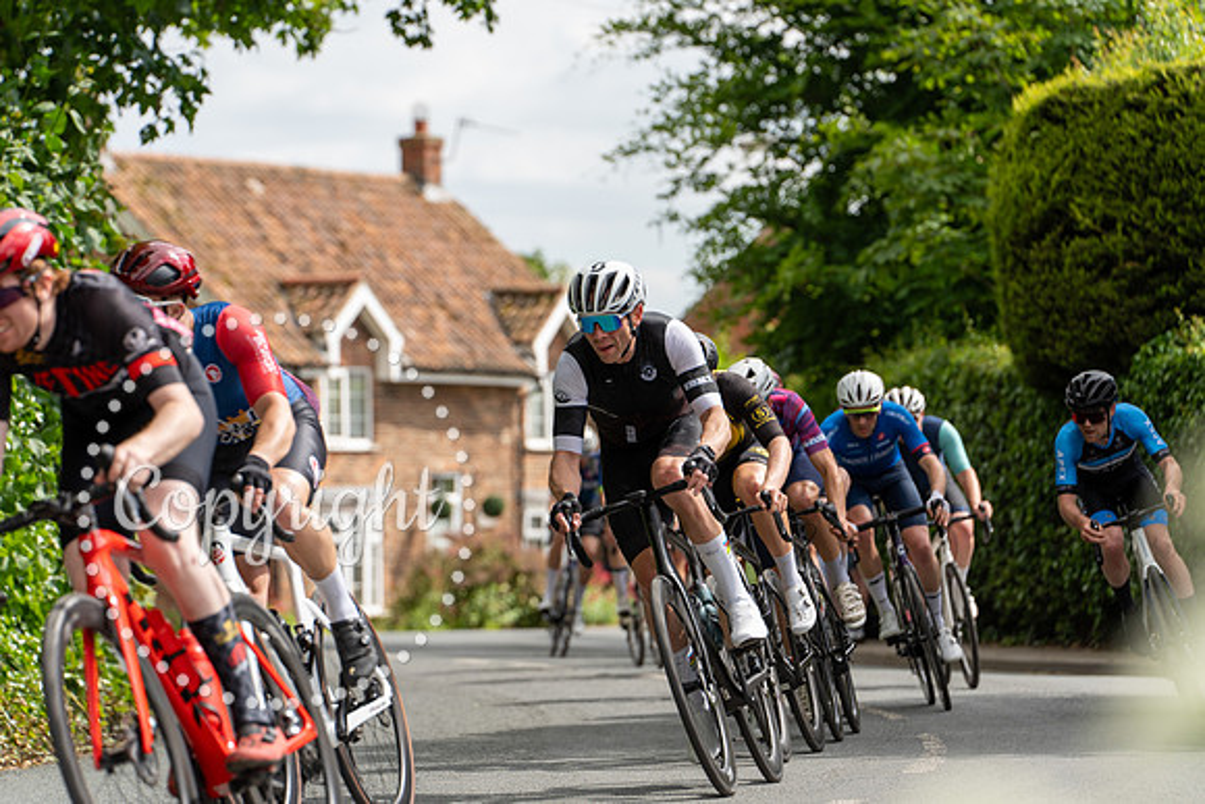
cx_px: 602
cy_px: 402
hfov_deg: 12.6
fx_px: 5457
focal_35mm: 163
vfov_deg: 8.4
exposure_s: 1/640
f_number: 4
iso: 100
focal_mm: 163
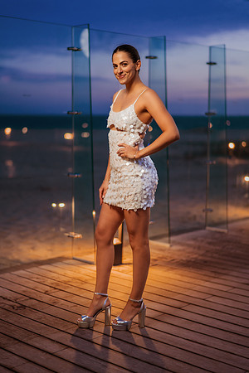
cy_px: 186
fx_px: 602
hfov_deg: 23.4
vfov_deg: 34.5
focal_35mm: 58
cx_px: 124
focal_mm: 58
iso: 1000
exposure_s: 1/125
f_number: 1.4
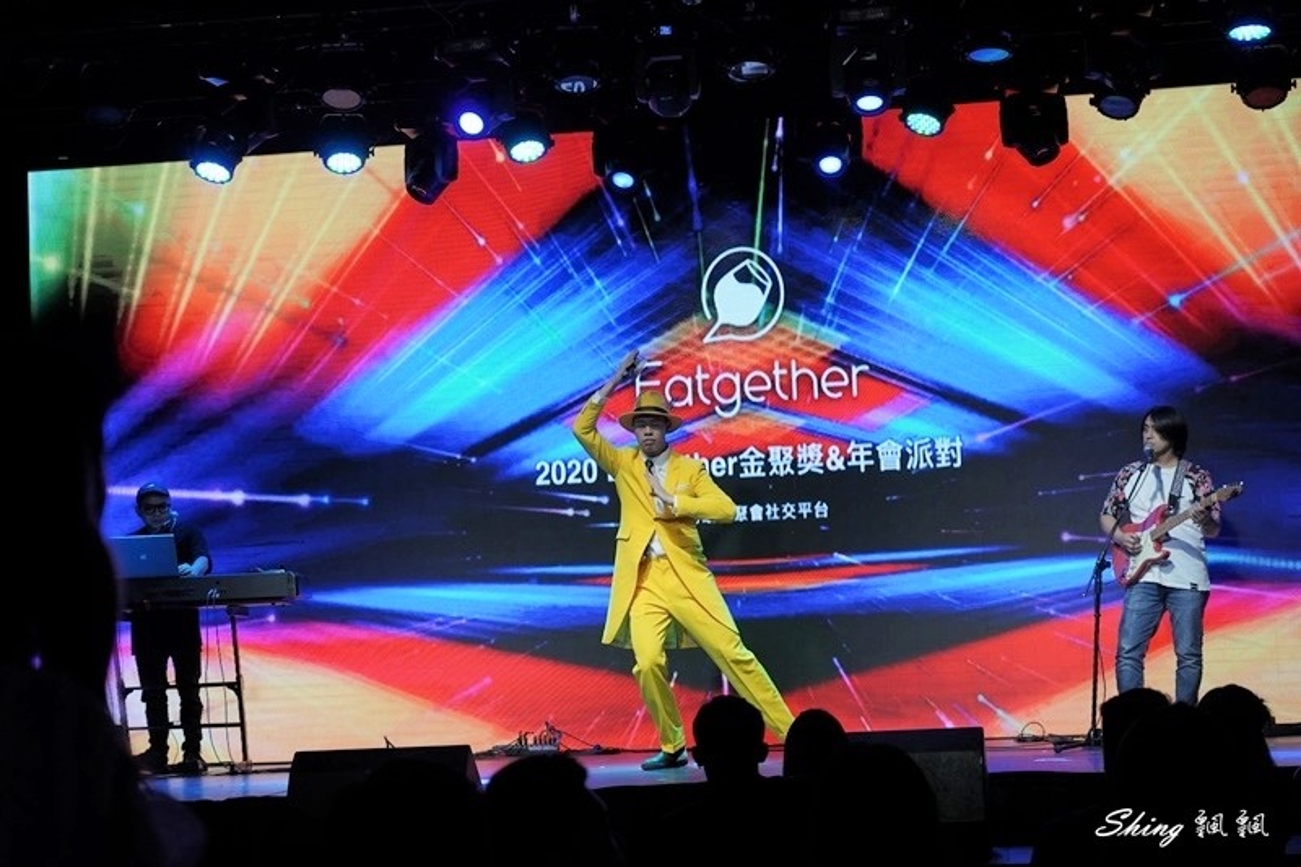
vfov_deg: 22.3
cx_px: 650
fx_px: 2204
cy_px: 434
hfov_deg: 32.9
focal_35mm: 61
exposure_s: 1/160
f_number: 5
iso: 1250
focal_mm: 61
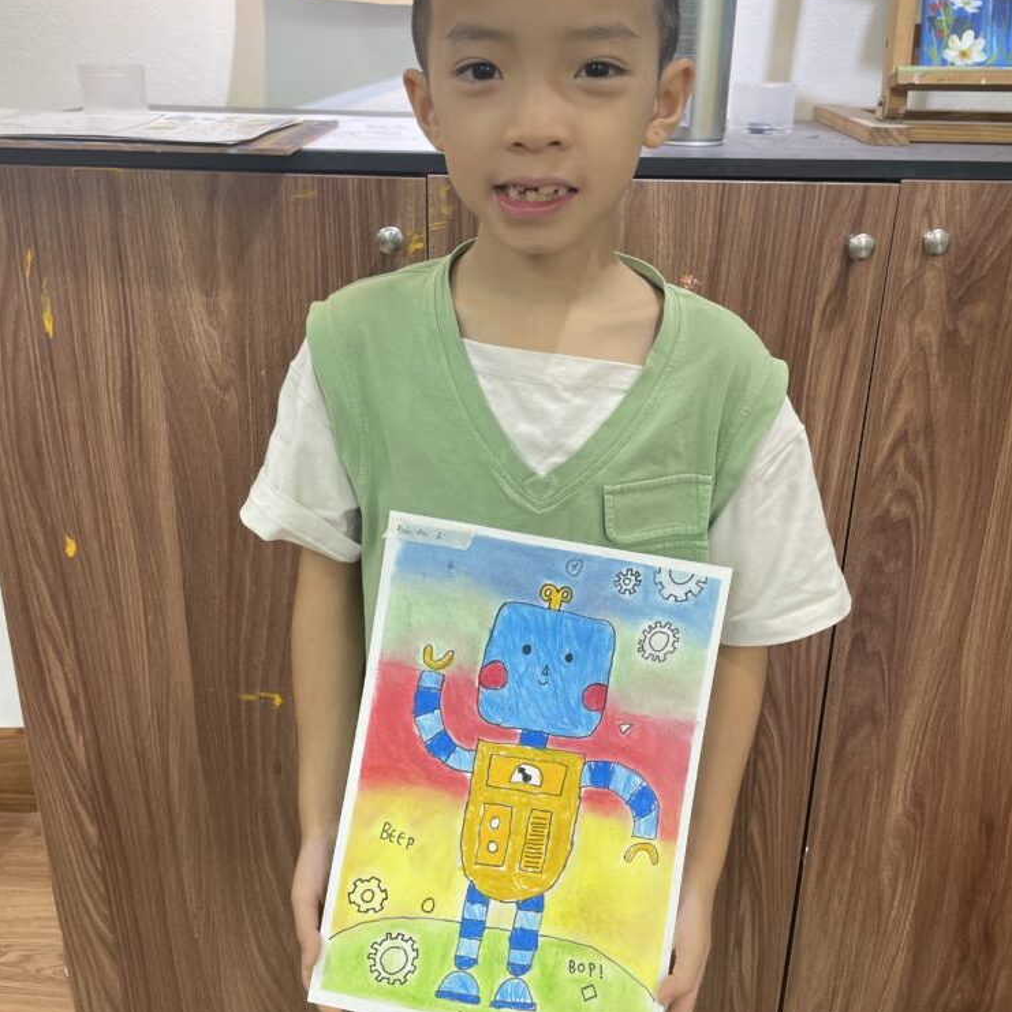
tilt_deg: -19.8
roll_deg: -0.1
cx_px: 509
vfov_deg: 52.3
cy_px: 425
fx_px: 1025
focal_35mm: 31
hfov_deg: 52.5
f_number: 1.6
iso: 80
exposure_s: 1/100
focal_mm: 4.2
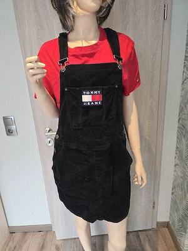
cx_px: 94
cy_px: 126
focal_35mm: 23
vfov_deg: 73.9
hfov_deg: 58.9
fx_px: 167
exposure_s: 1/101
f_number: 1.7
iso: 500
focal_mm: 6.3
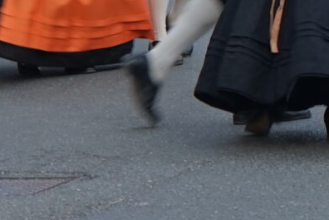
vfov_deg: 4.6
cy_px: -276
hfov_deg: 6.9
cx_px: 614
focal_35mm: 291
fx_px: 2659
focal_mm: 30
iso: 50
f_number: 4
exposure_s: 1/50
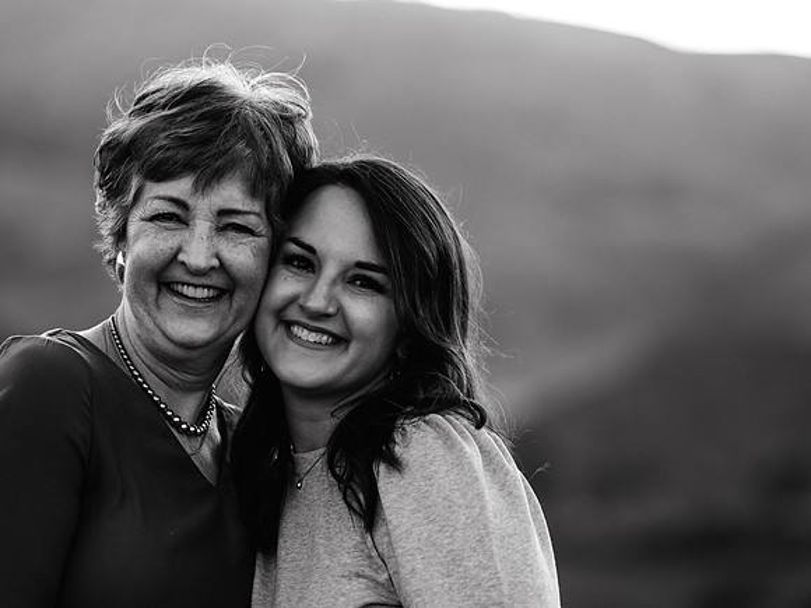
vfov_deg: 6.9
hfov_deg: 9.1
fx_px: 5071
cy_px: 304
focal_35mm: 216
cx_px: 406
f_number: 4
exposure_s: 1/160
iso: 500
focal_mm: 200
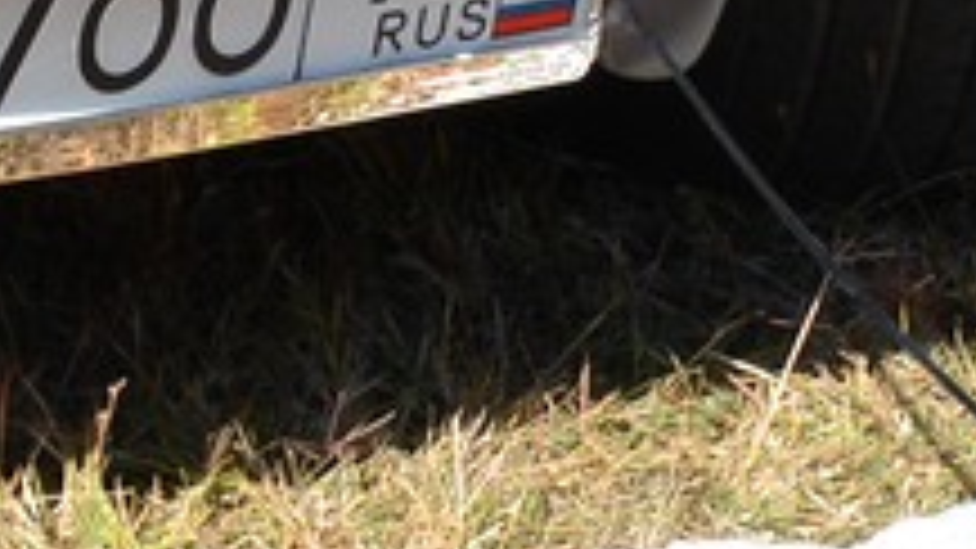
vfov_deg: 4.1
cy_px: -1260
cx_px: -922
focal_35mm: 282
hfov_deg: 7.4
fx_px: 7297
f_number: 8
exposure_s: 1/250
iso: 200
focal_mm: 26
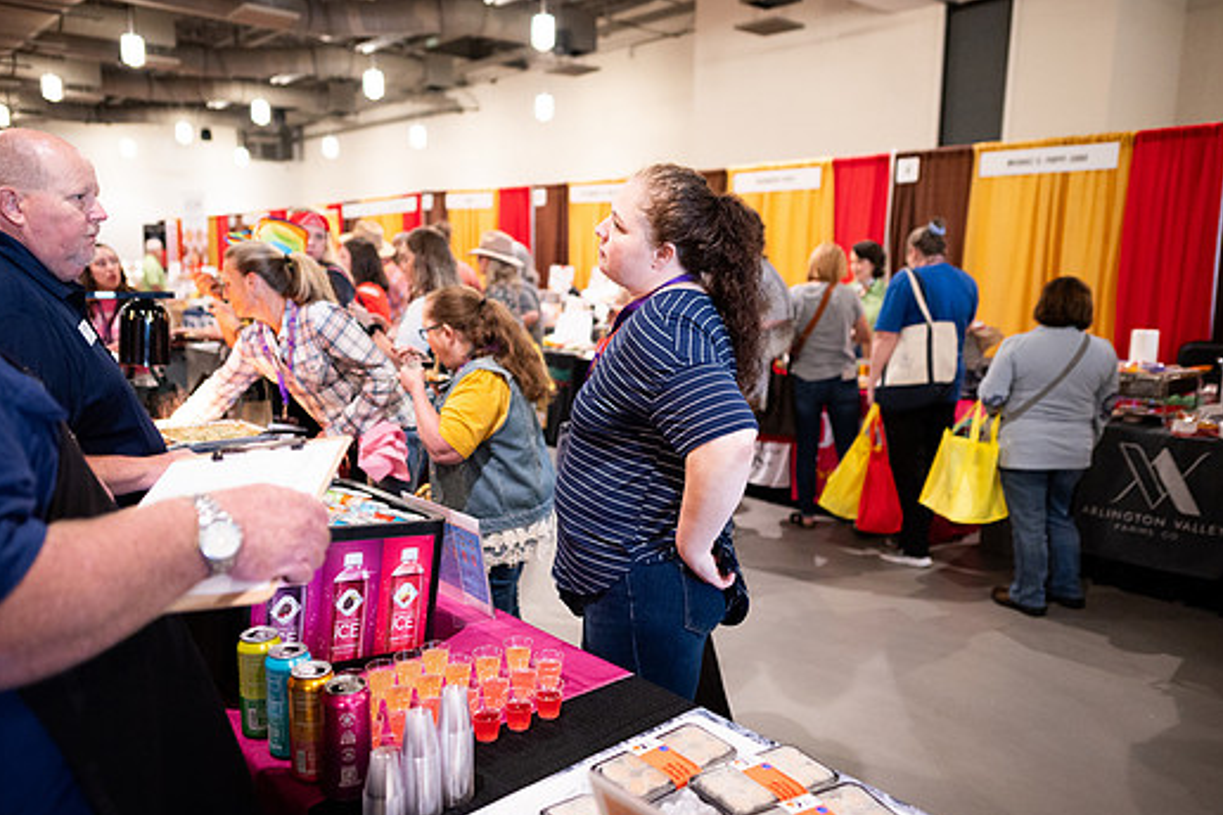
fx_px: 917
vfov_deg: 47.9
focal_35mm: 27
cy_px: 418
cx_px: 578
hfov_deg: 67.3
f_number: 1.8
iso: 1600
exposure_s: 1/200
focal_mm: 24
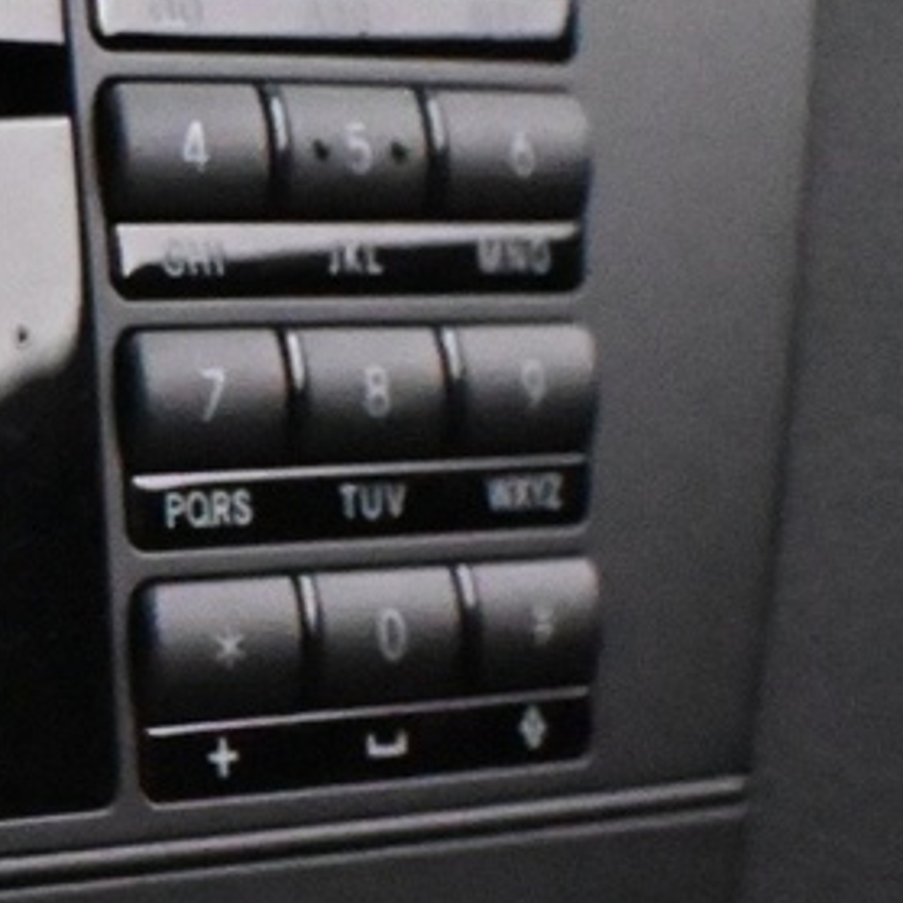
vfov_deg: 11.8
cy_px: 560
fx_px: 4368
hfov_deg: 10.5
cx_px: -1075
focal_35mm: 148
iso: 12800
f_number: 3.8
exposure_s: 1/100
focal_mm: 20
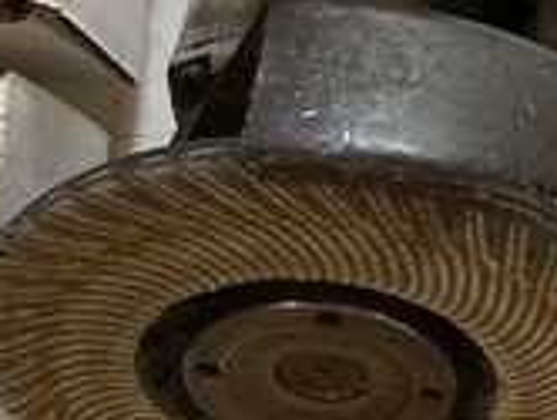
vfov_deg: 10.0
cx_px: 1235
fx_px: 2385
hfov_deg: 11.5
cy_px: -3
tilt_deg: -73.5
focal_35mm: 148
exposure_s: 1/121
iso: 125
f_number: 1.78
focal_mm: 6.86
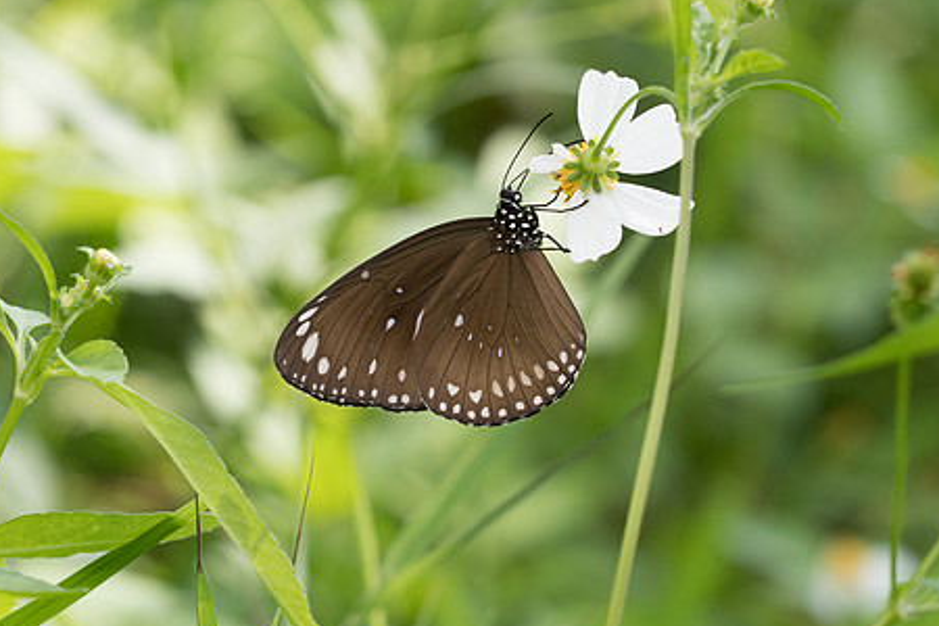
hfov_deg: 7.1
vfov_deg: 4.7
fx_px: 7564
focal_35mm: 290
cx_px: 495
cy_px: 293
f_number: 9
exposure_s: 1/320
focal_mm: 150
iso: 800
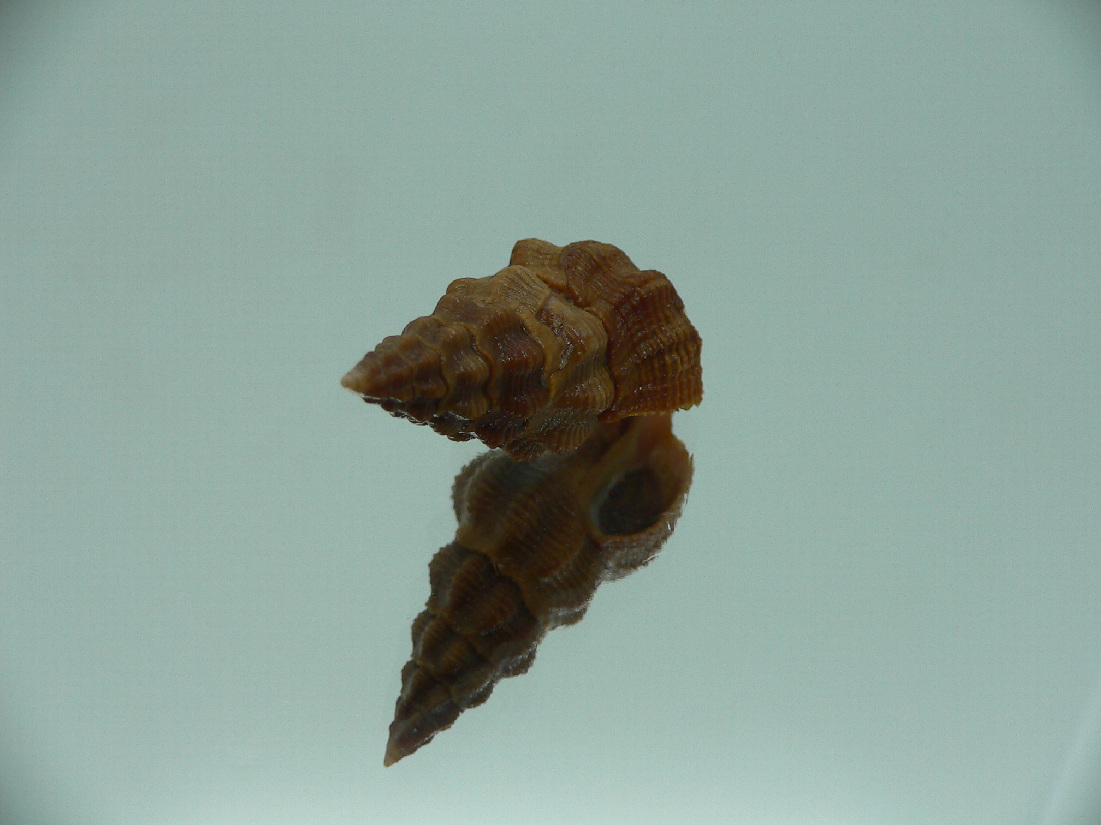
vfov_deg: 40.7
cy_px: 412
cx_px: 550
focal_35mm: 35
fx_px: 1113
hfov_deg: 52.6
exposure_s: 1/60
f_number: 2.8
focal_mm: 4.6
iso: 80
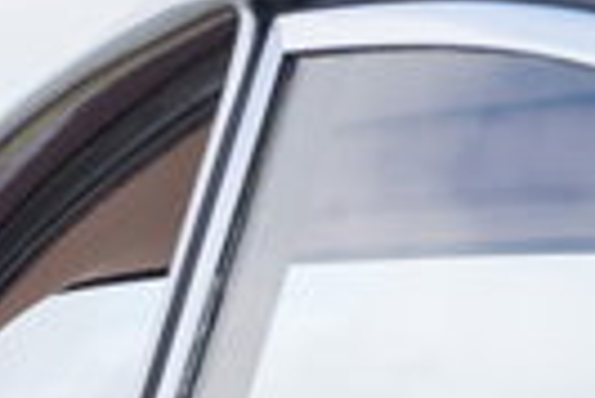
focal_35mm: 202
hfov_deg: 8.8
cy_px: 1084
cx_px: -1011
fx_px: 3342
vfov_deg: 6.4
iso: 400
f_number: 9
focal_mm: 35
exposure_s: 1/125
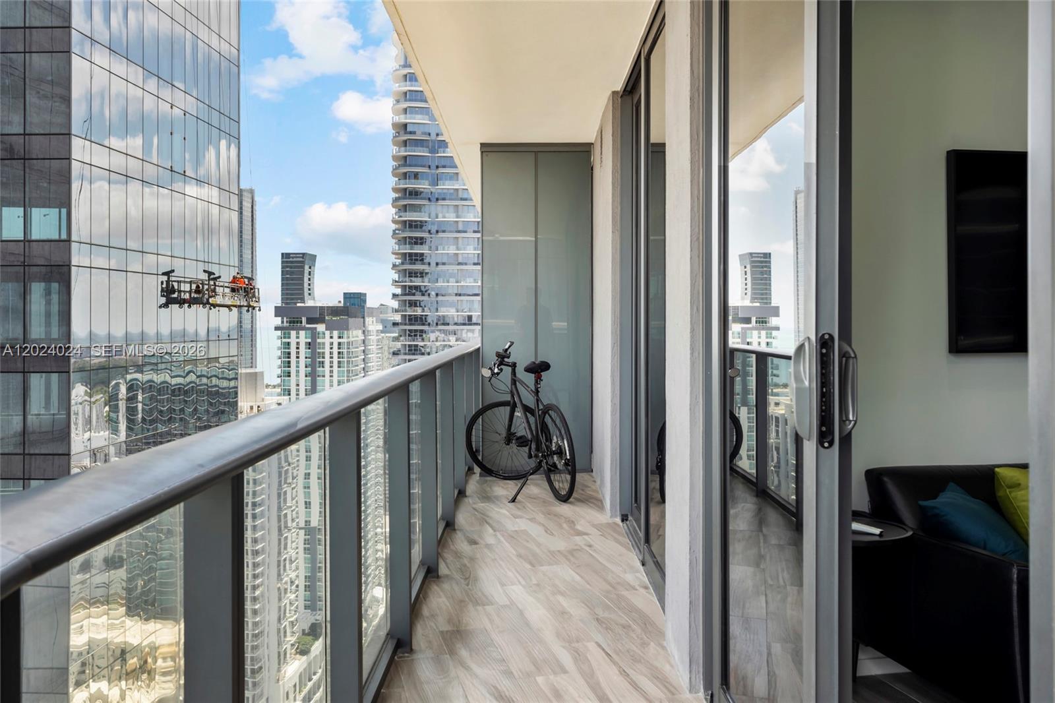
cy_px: 352
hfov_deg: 54.4
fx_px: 1025
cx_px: 528
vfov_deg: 37.8
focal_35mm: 35
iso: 250
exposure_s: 1/30
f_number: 9
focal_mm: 35
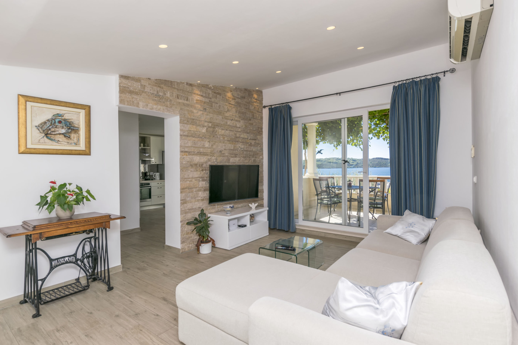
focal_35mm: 17
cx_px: 259
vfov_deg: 69.7
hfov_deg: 92.4
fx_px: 248
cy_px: 172
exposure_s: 1/160
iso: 100
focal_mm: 11.5
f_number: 8
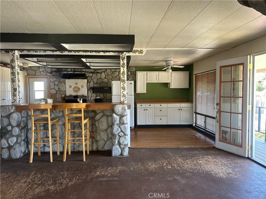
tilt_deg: -0.1
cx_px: 133
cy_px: 100
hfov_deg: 71.6
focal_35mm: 24
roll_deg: +0.2
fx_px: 184
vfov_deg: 56.8
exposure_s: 1/121
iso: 200
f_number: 1.78
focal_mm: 6.86
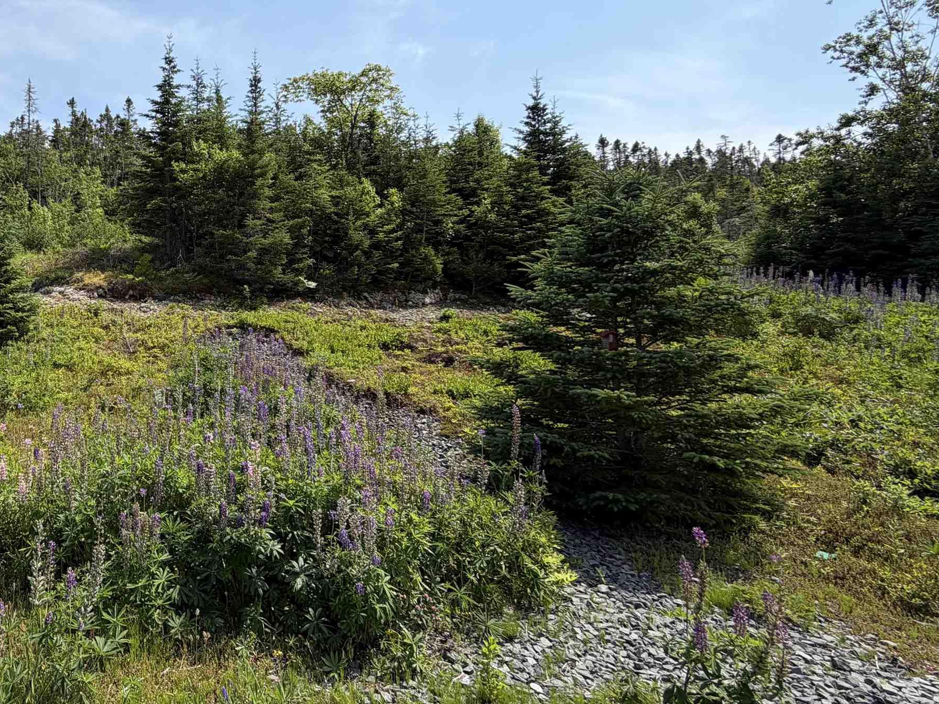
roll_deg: -0.5
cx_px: 155
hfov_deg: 63.7
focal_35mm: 24
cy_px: 276
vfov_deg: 56.3
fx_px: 651
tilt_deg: +6.3
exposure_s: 1/928
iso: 20
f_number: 2.2
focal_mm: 2.22
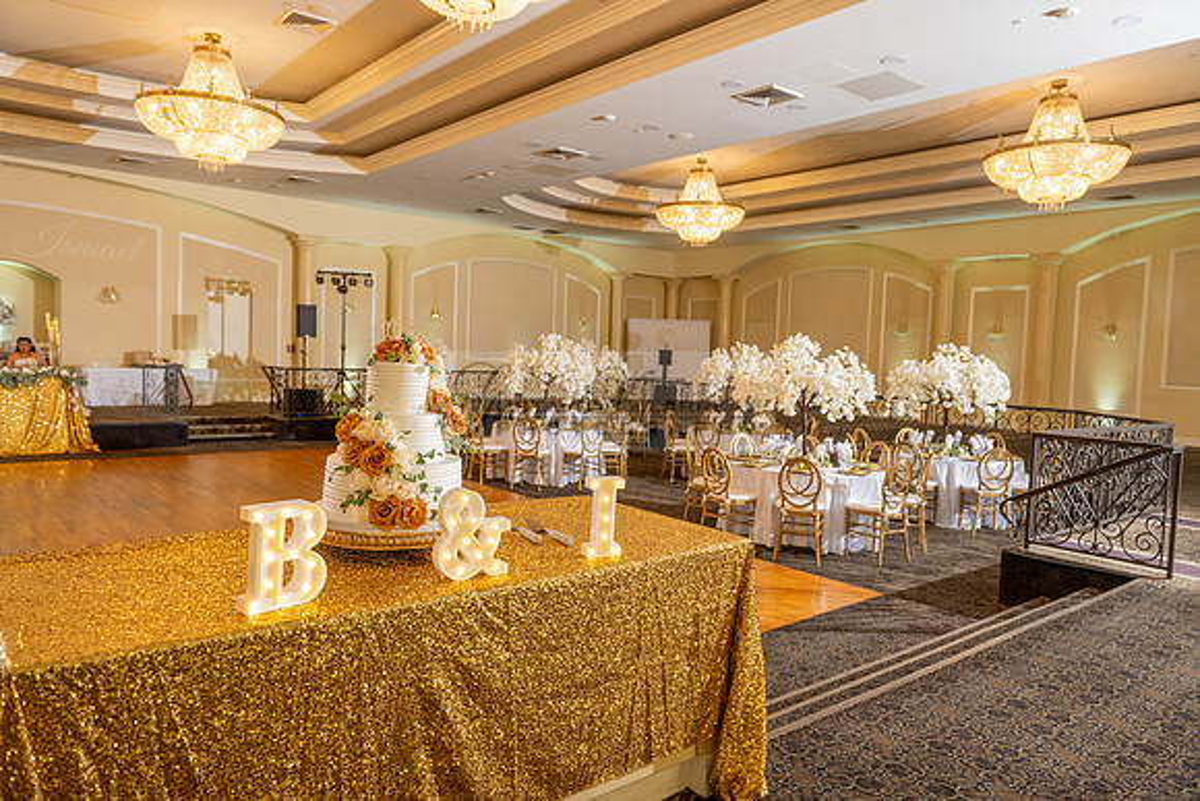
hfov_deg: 73.7
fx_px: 800
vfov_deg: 53.2
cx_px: 600
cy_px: 400
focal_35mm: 24
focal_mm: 24
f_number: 4
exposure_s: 1/125
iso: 800
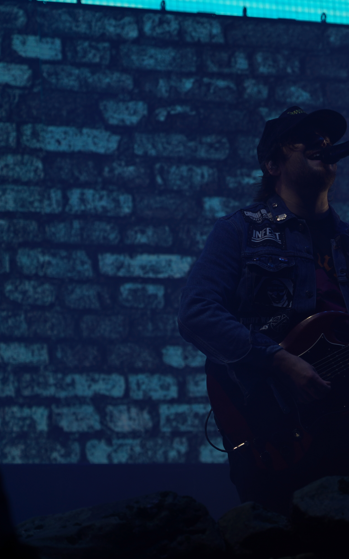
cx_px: 375
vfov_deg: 13.0
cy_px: 279
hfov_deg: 8.1
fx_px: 2450
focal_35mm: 161
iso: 100
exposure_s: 1/200
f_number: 5
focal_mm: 105
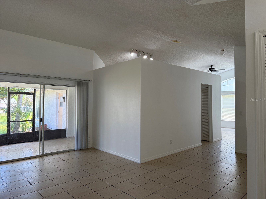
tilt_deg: +1.7
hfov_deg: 71.6
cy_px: 100
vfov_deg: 56.8
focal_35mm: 24
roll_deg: +0.0
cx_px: 133
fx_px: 184
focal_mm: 6.76
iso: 160
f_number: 1.78
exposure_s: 1/223
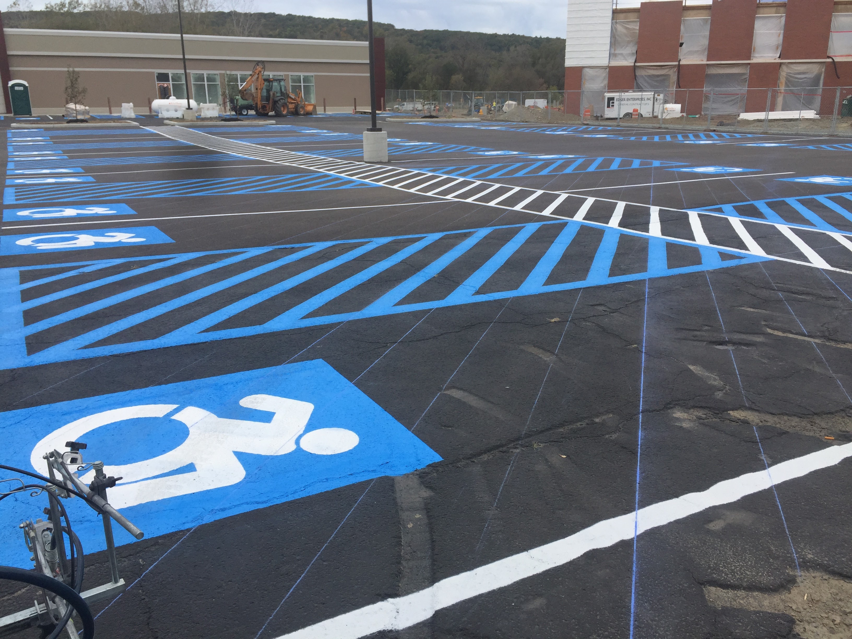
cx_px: 426
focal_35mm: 29
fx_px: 714
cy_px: 320
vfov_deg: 48.2
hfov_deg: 61.7
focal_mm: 4.15
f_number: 2.2
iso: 32
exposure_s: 1/898
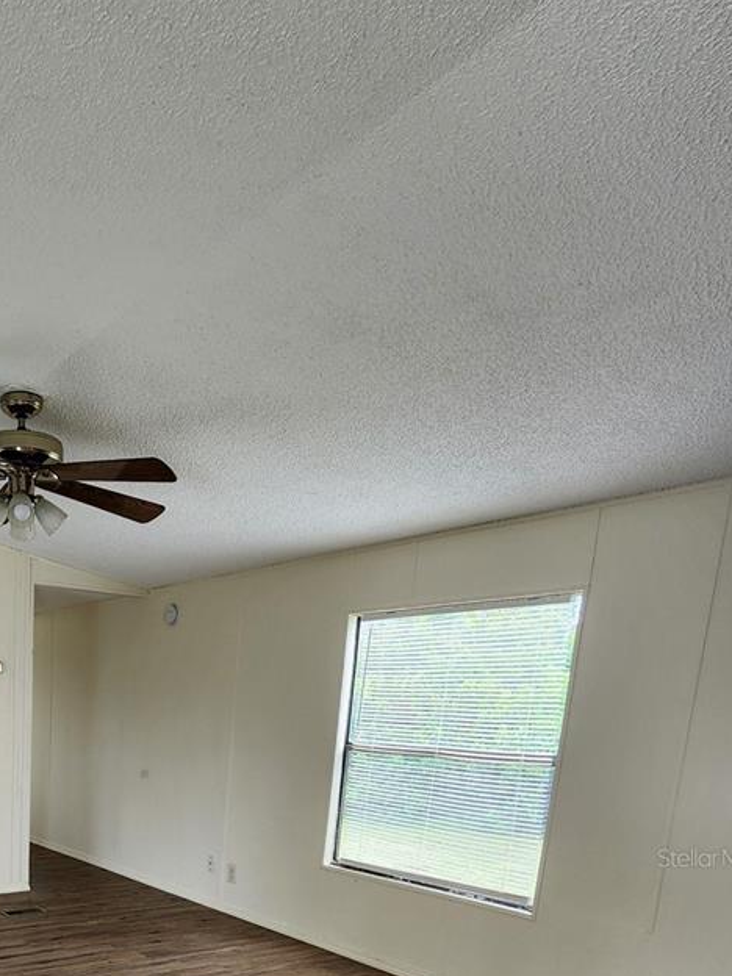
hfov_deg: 48.7
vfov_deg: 60.1
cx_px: 64
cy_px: 857
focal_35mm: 25
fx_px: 705
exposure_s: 1/50
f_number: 2.2
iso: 64
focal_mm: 2.2
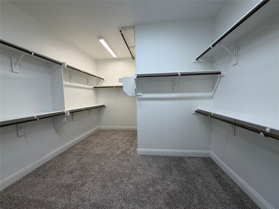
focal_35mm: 14
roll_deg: +1.4
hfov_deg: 102.1
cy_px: 104
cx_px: 140
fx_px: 113
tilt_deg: -3.8
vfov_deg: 85.7
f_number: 2.2
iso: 100
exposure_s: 1/120
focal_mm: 2.22
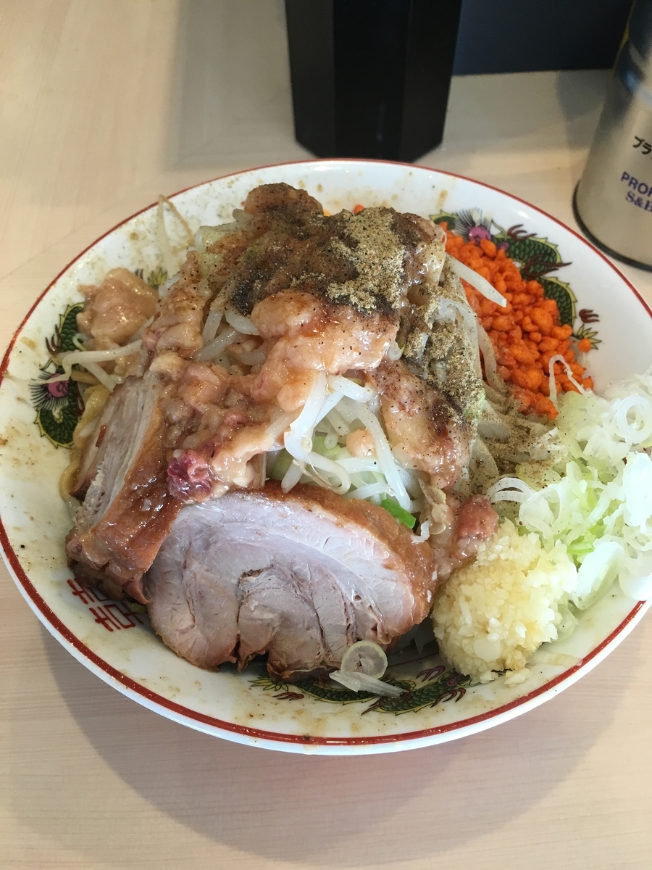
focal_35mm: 29
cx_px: 326
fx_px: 728
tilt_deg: -56.6
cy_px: 435
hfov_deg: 48.2
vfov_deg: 61.7
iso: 40
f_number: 2.2
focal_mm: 4.15
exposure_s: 1/30
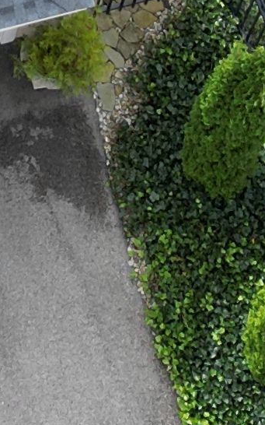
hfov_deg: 6.7
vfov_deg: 9.8
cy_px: -606
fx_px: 2174
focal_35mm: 188
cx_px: -325
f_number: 1.7
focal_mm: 6.72
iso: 130
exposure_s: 1/1250
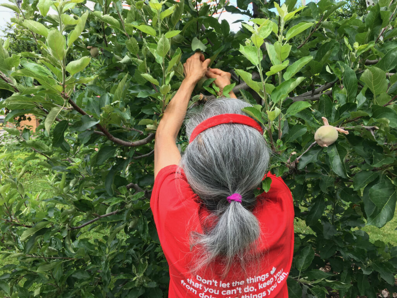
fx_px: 333
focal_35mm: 29
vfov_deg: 48.2
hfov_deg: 61.7
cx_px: 198
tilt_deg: -4.8
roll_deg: +0.1
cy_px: 149
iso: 25
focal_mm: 4.15
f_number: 2.2
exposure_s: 1/120
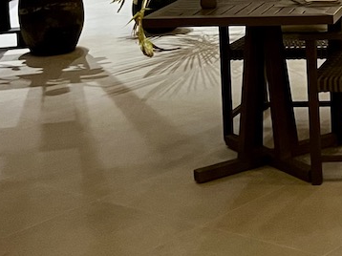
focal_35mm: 93
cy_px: -61
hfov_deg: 19.6
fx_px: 918
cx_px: 432
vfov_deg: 15.2
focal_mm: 5.7
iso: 500
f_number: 1.5
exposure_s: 1/33
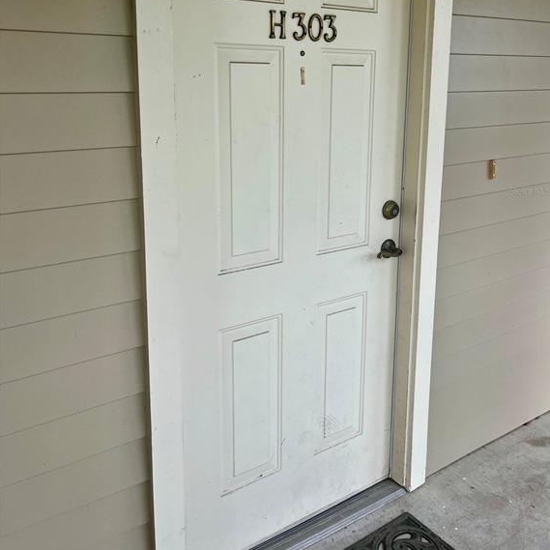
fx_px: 557
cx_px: 275
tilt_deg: -8.3
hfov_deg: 52.5
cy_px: 190
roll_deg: -0.5
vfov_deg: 51.7
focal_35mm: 31
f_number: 1.6
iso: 50
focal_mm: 5.1
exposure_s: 1/668
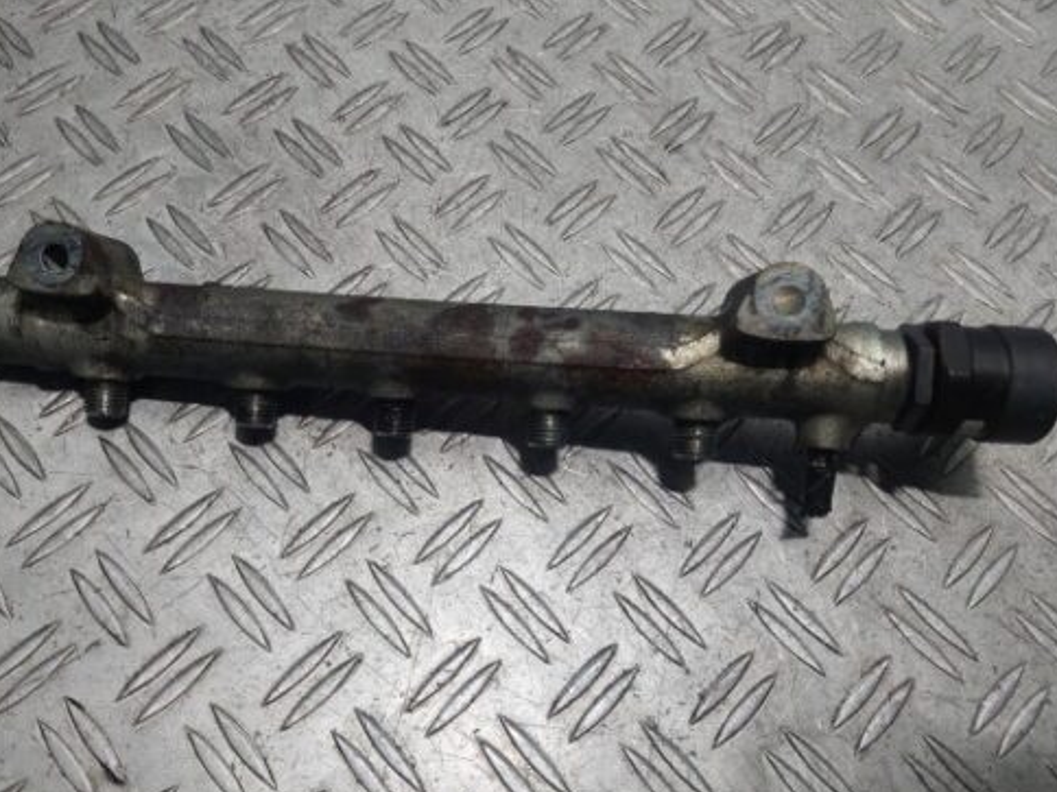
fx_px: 947
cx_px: 467
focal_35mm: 31
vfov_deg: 45.4
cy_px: 404
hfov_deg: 58.2
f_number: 1.8
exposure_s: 1/100
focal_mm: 5.23
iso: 64
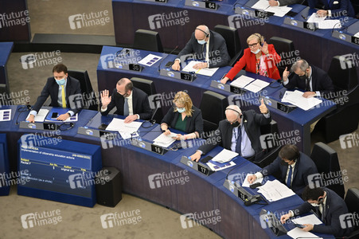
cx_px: 180
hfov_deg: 11.8
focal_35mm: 175
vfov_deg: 7.8
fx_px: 1744
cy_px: 120
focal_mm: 175
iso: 1250
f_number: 2.8
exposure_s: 1/400
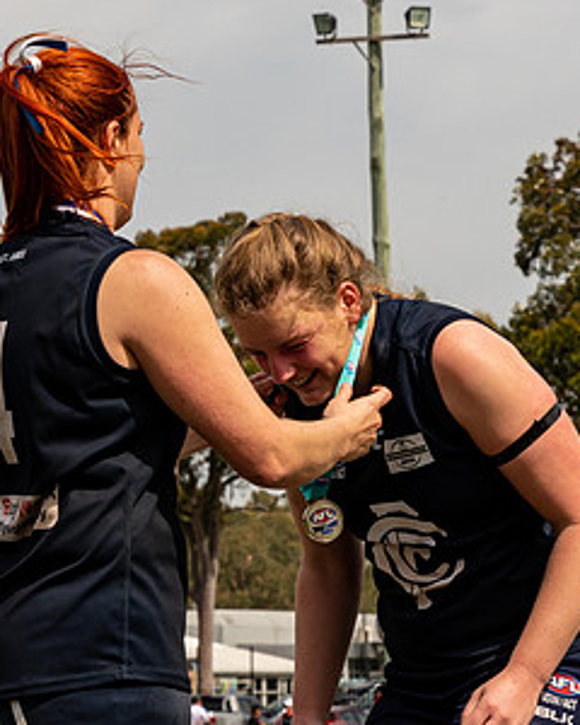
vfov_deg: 9.7
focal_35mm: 199
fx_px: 4270
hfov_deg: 7.8
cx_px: 229
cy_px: 289
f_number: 8
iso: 200
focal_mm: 60
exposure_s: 1/640
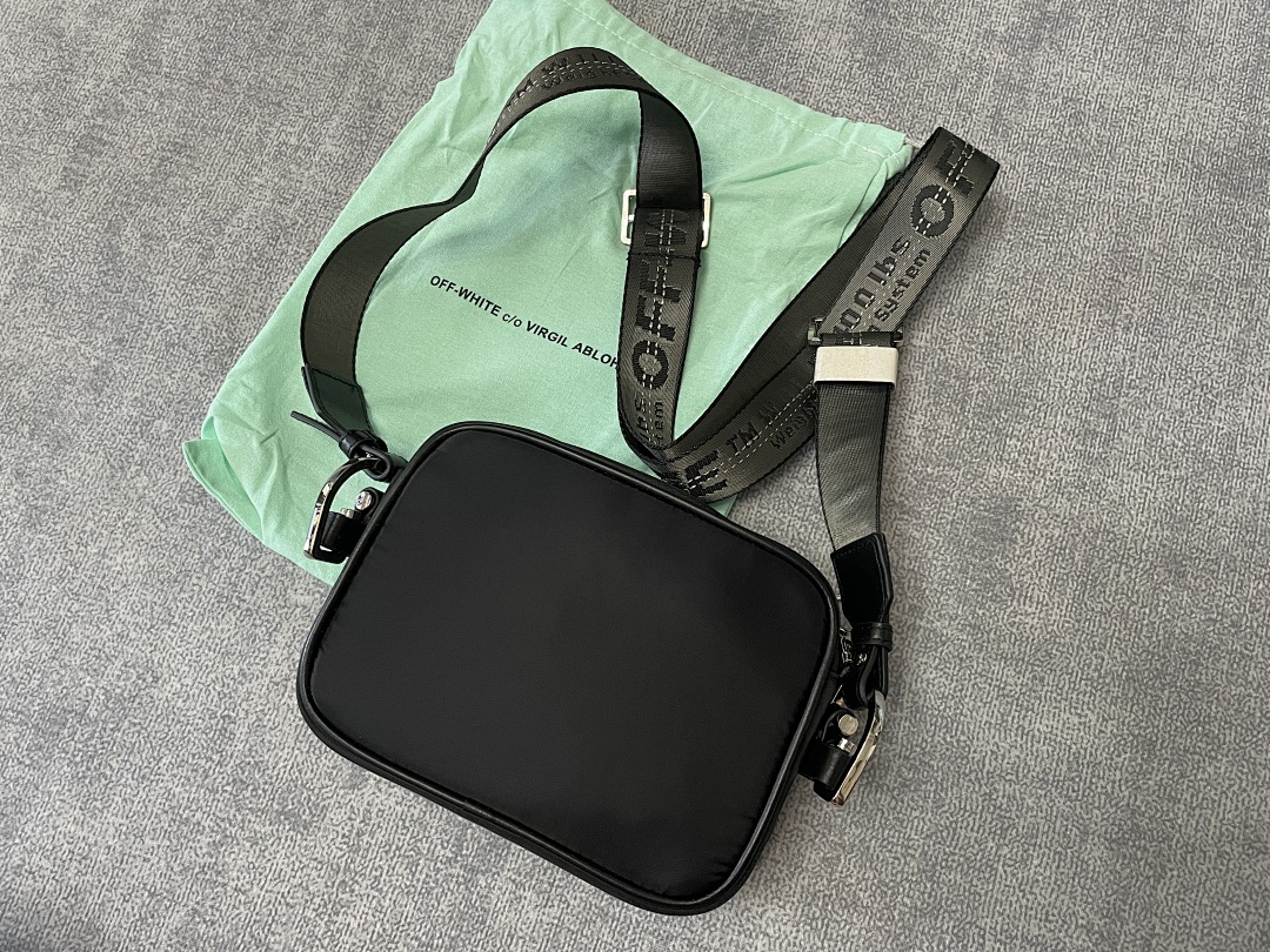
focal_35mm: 26
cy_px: 476
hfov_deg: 67.3
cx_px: 635
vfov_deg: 53.1
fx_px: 954
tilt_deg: -75.7
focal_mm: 4.2
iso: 250
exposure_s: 1/50
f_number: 1.6
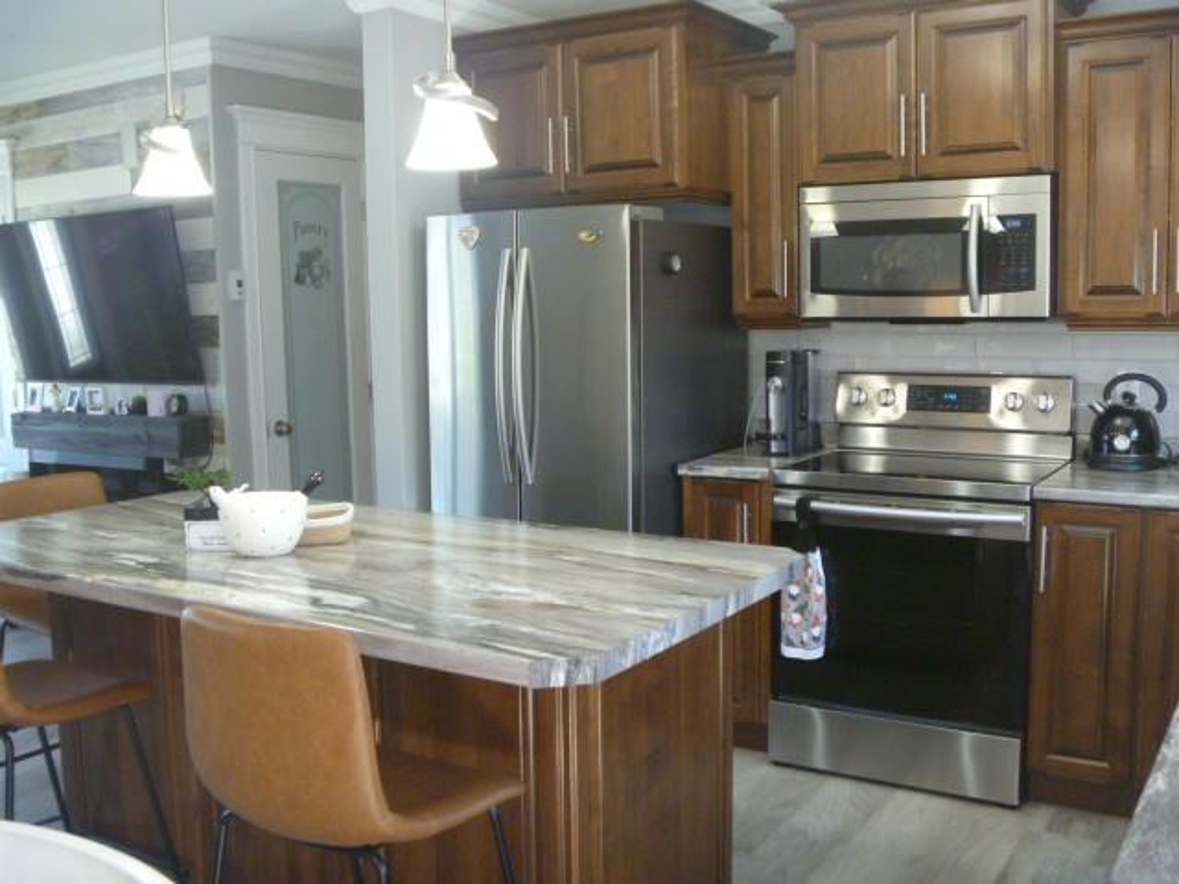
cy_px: 442
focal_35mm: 35
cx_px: 590
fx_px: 1192
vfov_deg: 40.7
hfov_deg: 52.6
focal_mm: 6.3
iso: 400
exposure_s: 1/30
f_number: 3.5
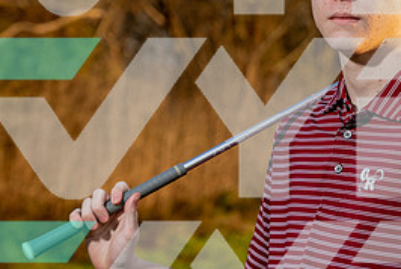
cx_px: 327
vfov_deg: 9.4
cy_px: 119
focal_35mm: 146
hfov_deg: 14.0
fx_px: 1628
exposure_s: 1/250
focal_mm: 67
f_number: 4
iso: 100
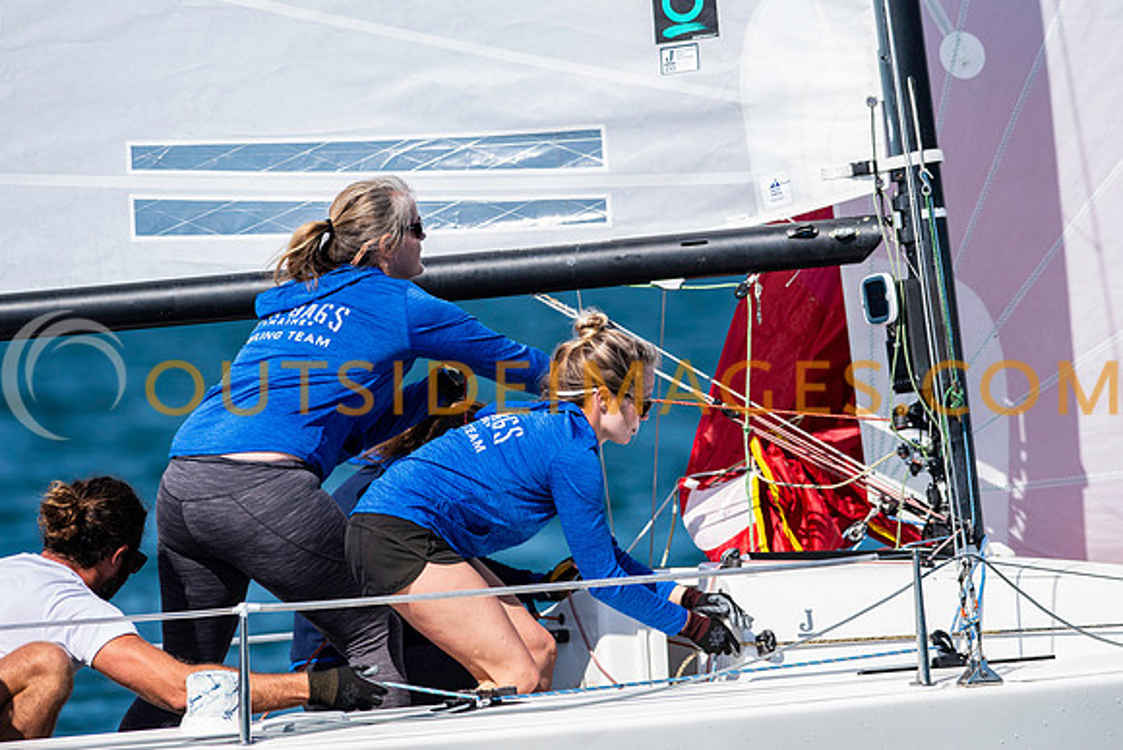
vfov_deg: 3.1
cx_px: 562
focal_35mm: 450
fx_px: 14040
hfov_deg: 4.6
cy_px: 375
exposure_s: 1/3200
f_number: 5
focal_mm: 300
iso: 200
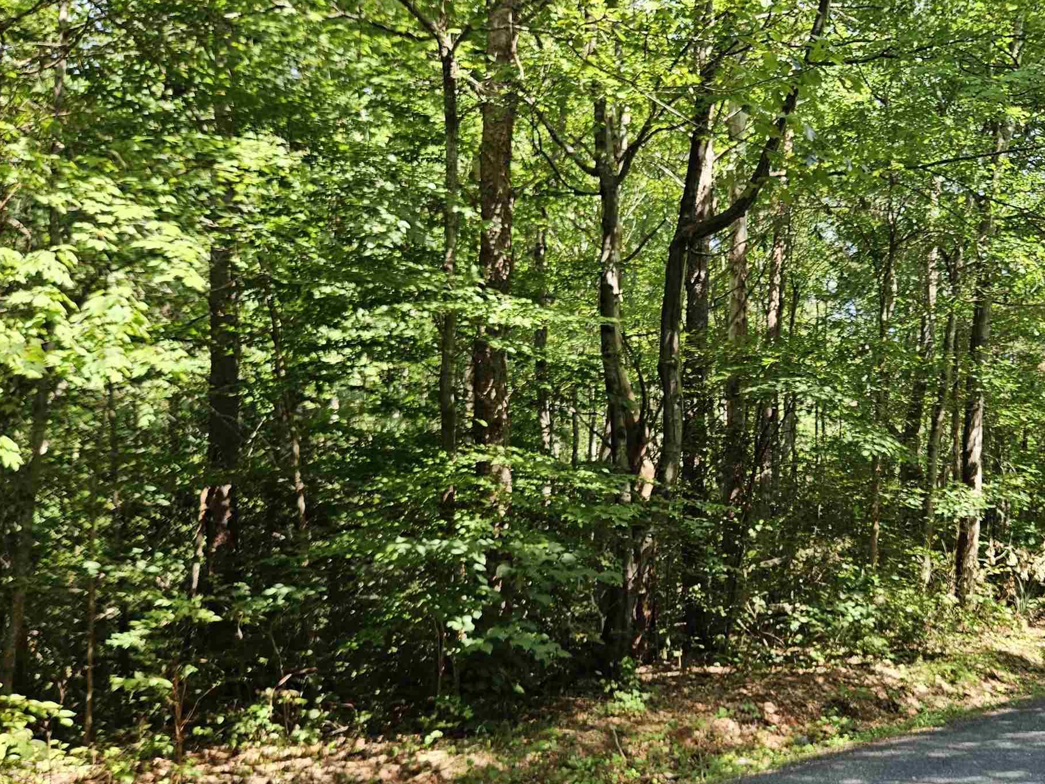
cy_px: 538
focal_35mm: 39
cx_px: 724
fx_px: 1177
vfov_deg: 36.3
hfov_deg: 46.8
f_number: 1.8
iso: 32
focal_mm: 5.4
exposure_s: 1/180
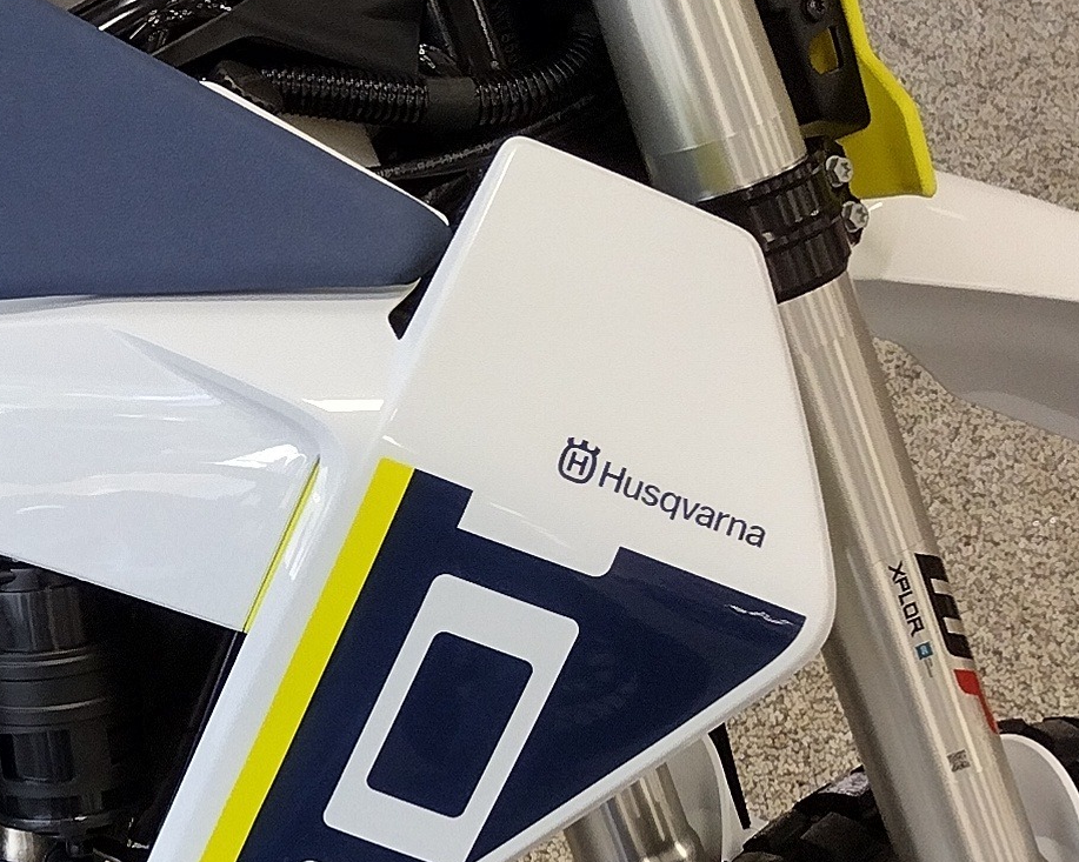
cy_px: 504
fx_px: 3671
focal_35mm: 115
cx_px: -487
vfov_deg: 13.4
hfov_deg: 15.5
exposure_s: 1/60
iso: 120
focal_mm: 4.71
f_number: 1.7
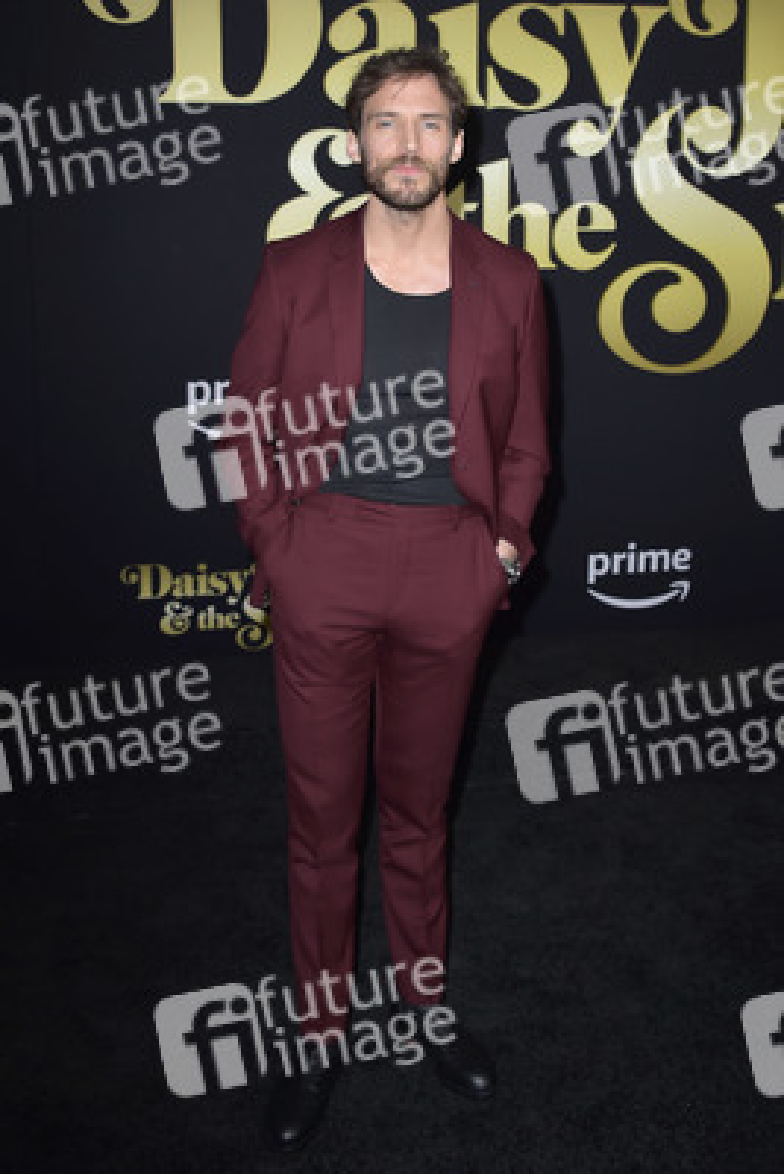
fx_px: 1142
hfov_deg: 37.9
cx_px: 392
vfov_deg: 54.4
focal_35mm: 35
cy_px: 587
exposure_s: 1/250
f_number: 6.3
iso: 400
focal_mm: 35
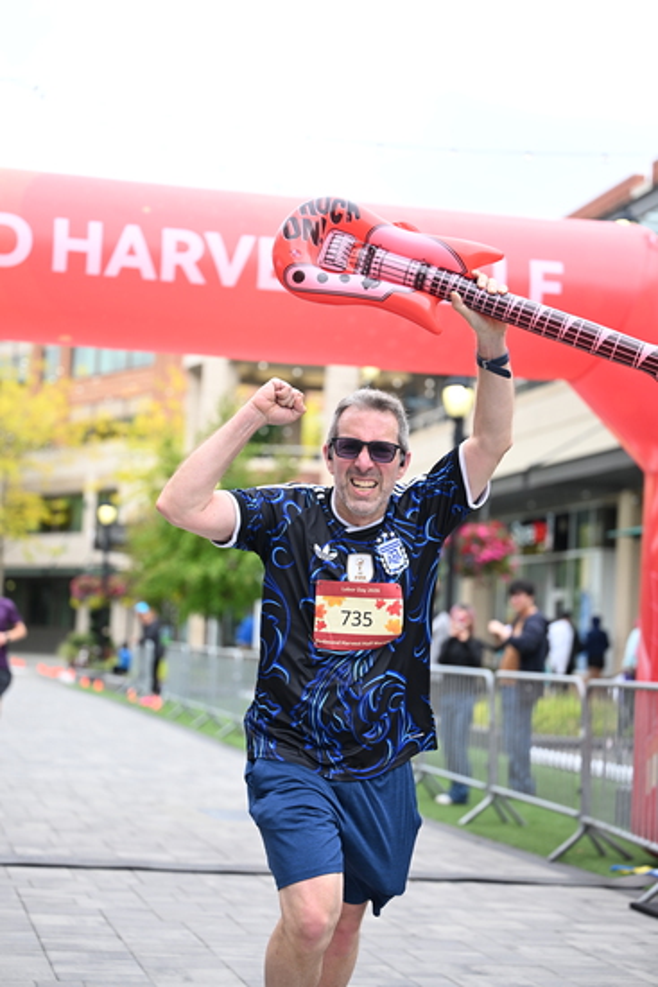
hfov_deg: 19.5
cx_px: 329
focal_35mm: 70
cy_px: 494
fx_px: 1918
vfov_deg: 28.8
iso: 640
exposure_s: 1/1600
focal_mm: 70
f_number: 2.8
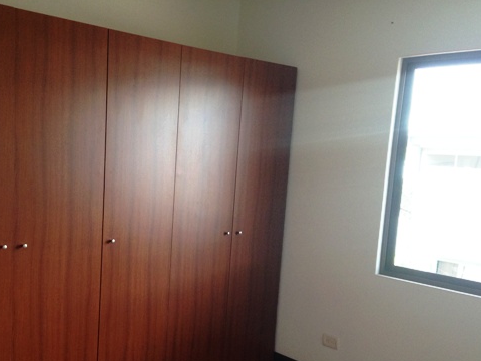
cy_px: 239
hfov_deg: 42.7
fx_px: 611
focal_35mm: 44
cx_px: 187
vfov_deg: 32.6
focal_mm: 4.12
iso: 100
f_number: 2.4
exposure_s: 1/120
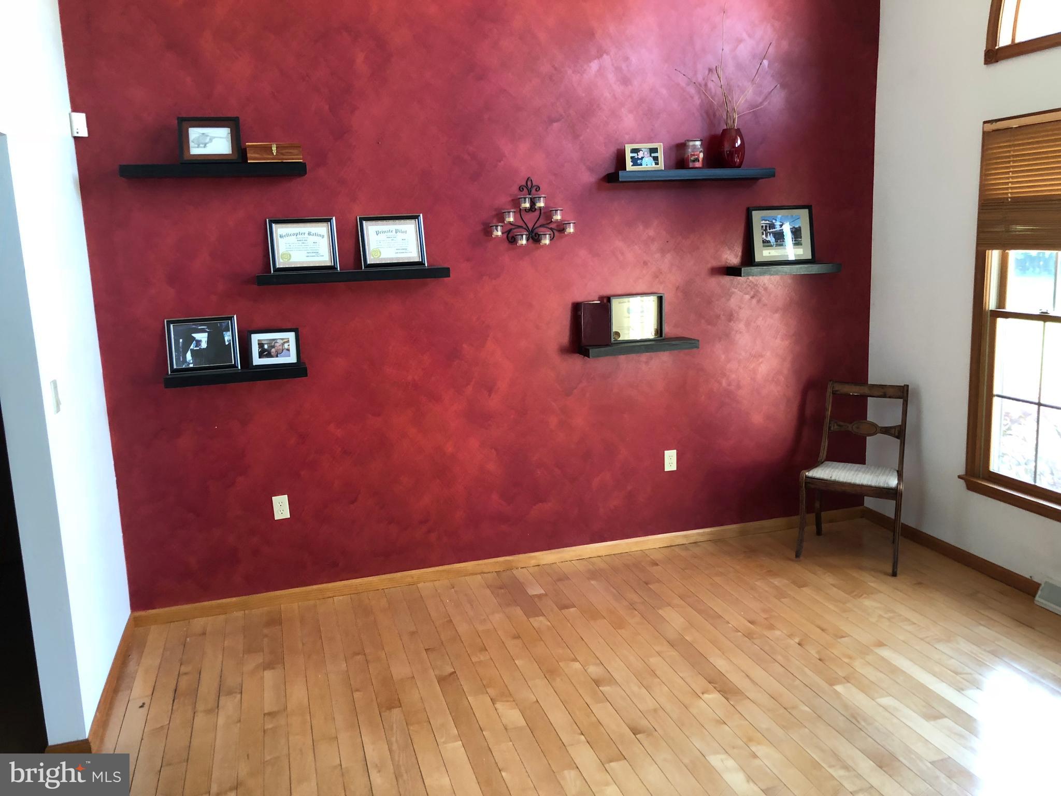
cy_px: 398
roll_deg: +1.8
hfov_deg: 63.4
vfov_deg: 49.7
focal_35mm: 28
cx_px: 530
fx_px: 858
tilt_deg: -8.6
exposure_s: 1/15
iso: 50
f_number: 1.8
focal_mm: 3.99
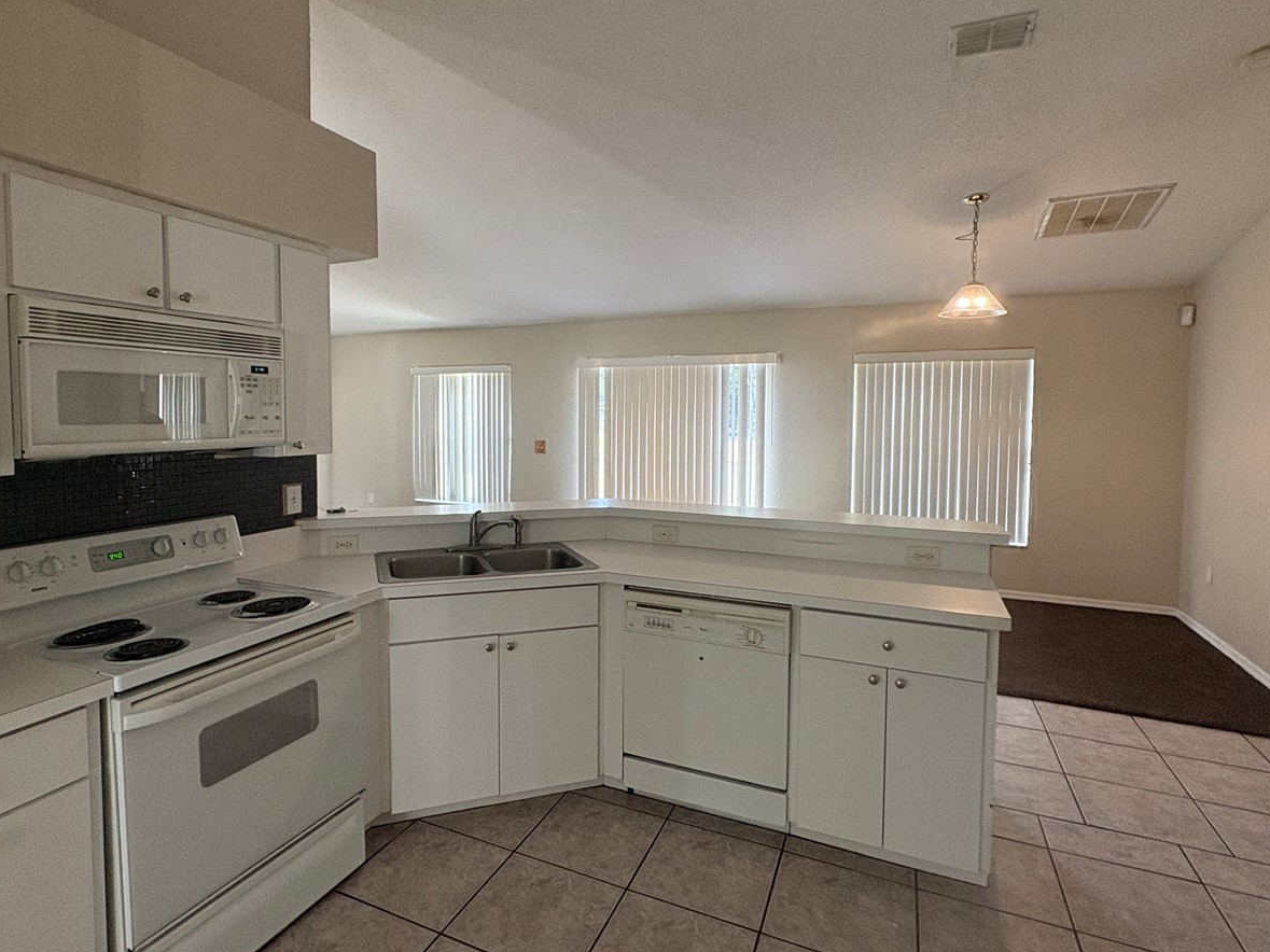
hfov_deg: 84.4
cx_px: 576
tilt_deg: -2.5
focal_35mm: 19
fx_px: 697
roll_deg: +0.3
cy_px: 446
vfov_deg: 68.6
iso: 250
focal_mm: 2.22
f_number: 2.2
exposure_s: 1/60
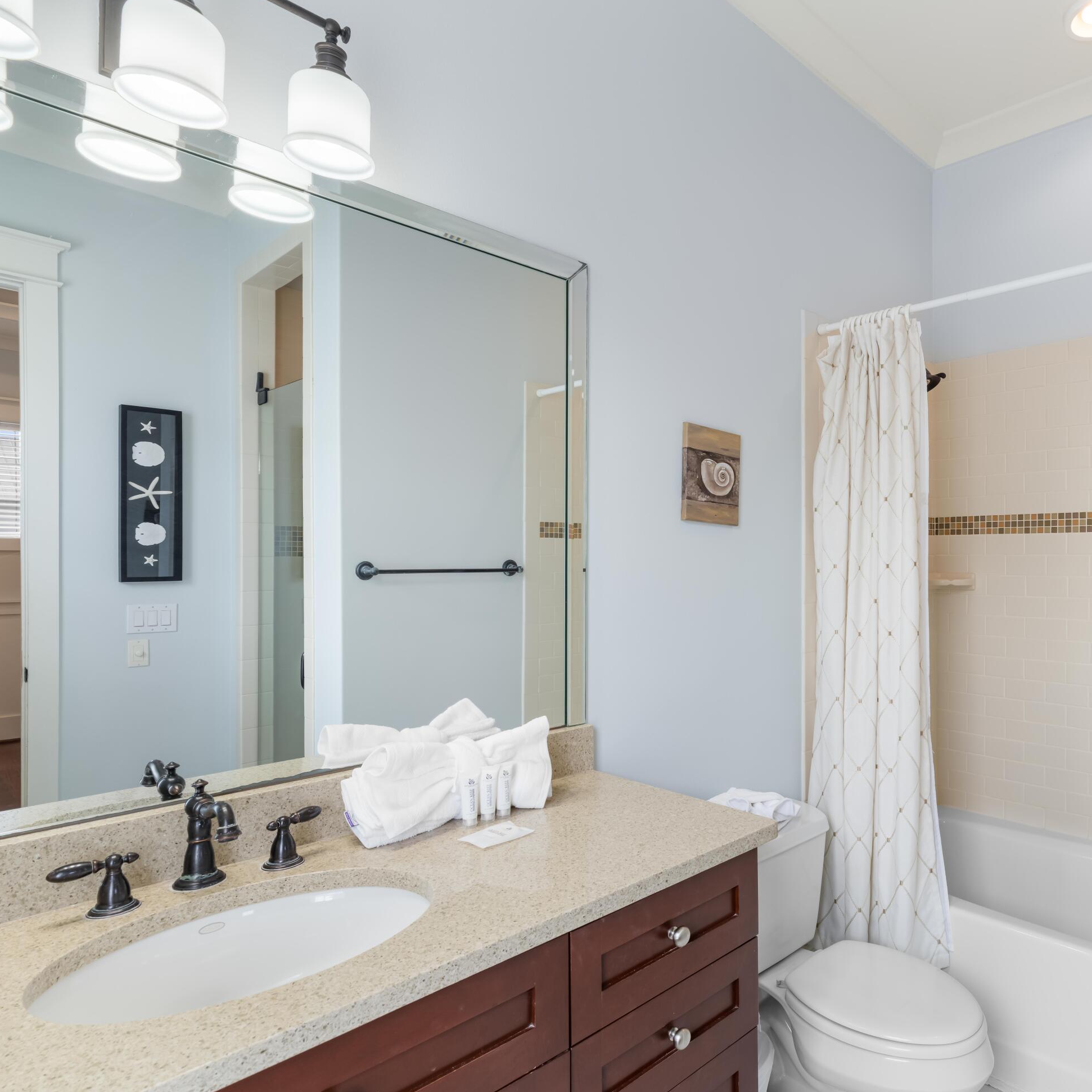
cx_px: 787
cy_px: 558
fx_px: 749
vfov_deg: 72.1
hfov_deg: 68.6
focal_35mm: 21
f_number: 9
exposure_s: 1/1.67
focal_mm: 16
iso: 100
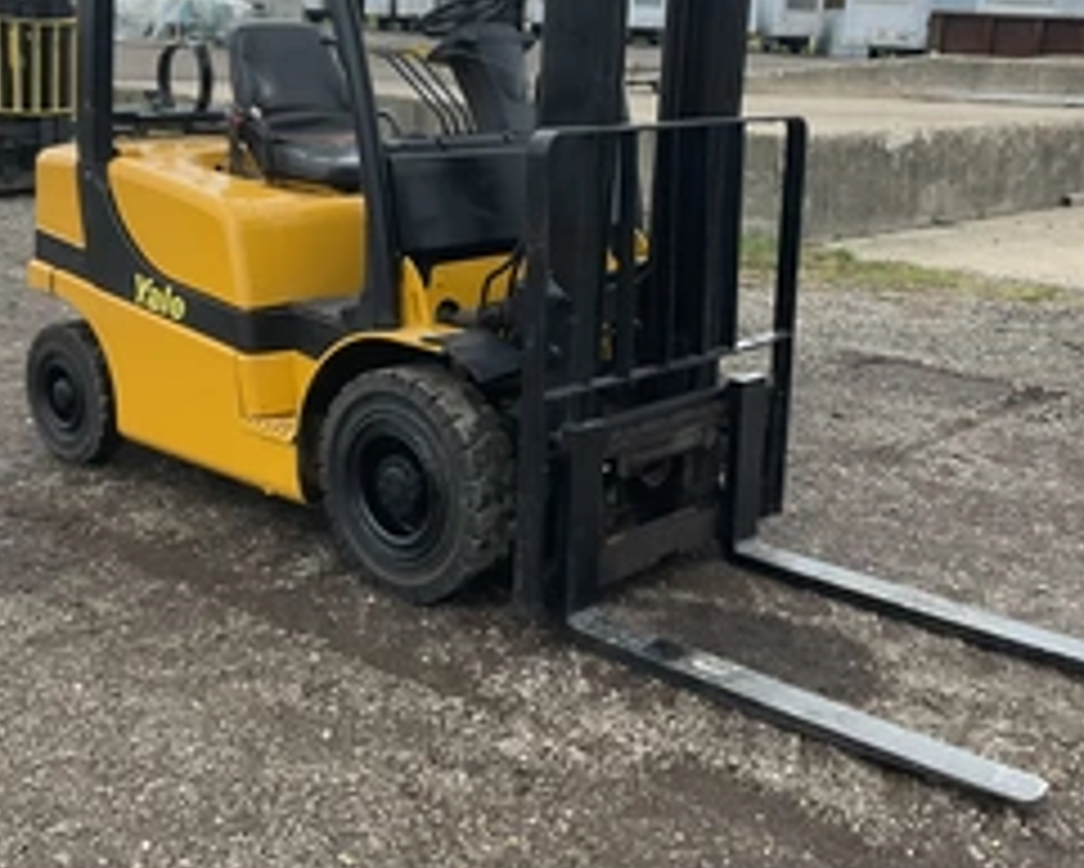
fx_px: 1508
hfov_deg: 39.5
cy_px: 315
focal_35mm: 47
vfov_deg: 31.9
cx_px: 558
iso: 25
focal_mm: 3
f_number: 1.8
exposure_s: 1/344
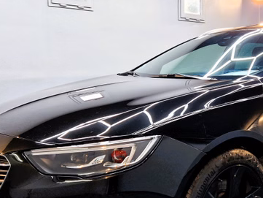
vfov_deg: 28.5
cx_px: 205
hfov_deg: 36.4
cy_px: 112
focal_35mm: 51
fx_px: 388
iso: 160
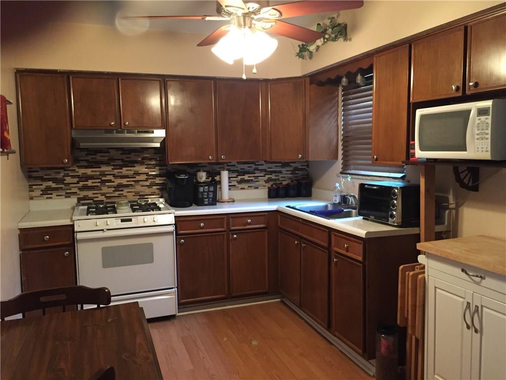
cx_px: 253
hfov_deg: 61.7
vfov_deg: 48.2
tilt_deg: -6.7
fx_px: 424
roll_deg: +1.3
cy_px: 190
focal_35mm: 29
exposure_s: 1/15
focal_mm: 4.15
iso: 250
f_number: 2.2
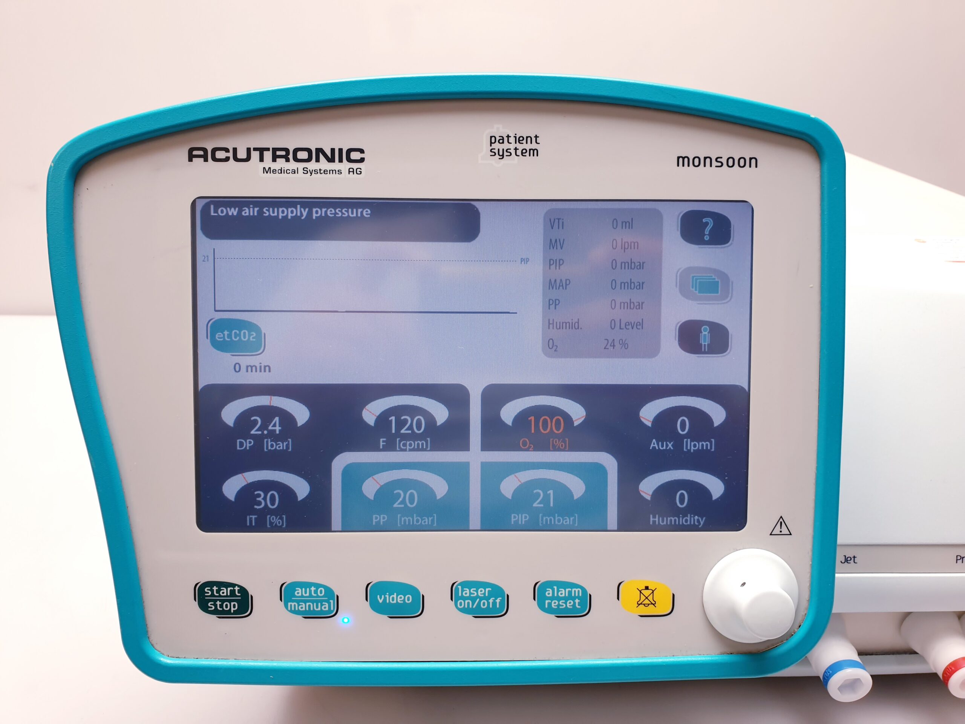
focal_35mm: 26
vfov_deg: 53.1
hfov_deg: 67.3
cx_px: 482
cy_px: 362
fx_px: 725
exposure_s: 1/50
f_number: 2.4
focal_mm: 4.3
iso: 50
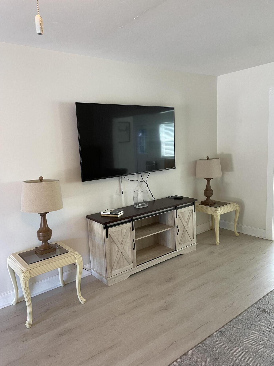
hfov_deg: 53.1
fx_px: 274
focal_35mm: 26
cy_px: 183
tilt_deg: -7.2
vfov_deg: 67.3
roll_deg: +3.2
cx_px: 137
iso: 125
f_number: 1.6
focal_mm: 4.2
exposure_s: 1/60
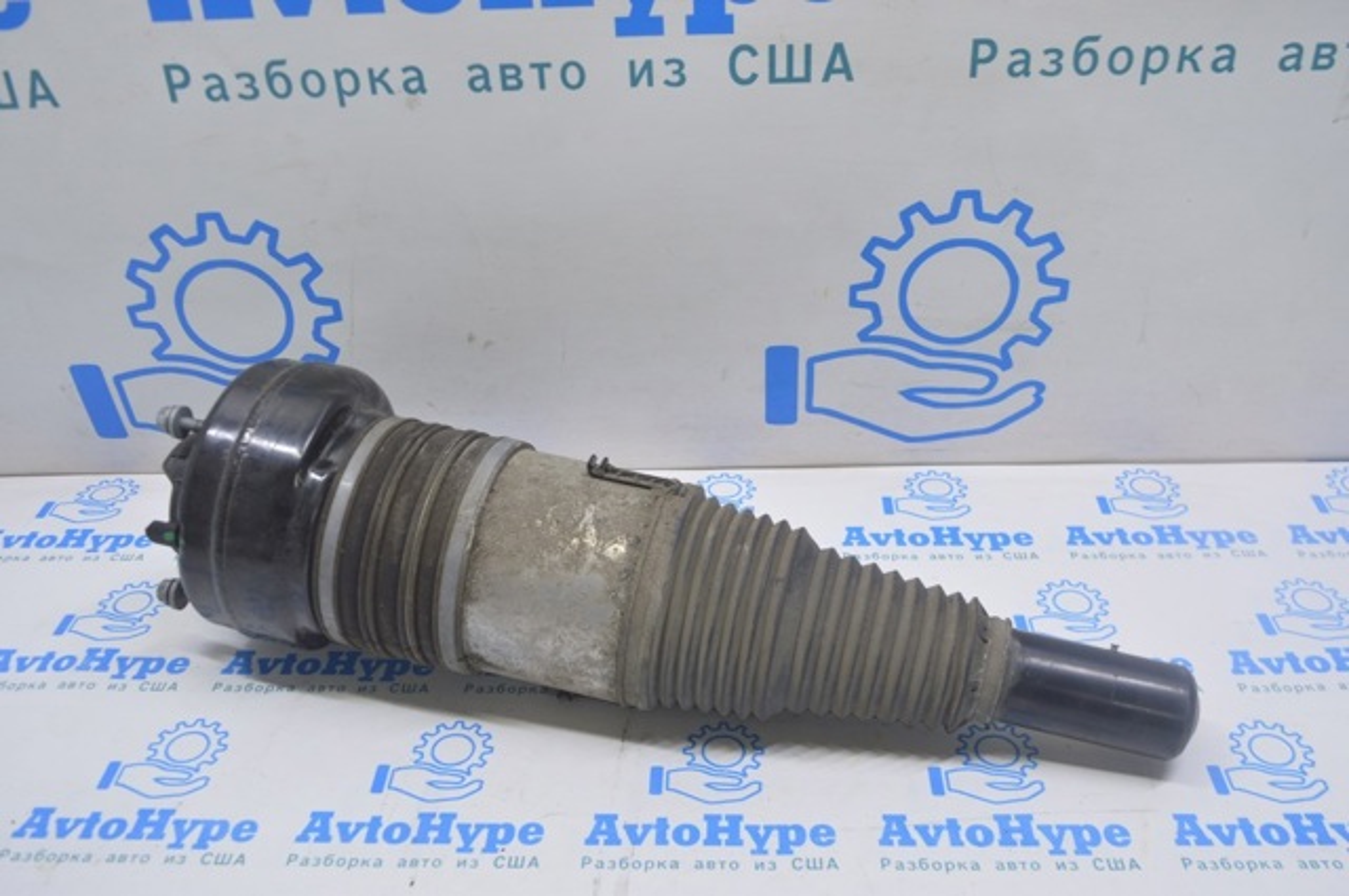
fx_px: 1235
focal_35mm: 33
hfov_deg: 57.3
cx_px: 674
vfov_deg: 39.9
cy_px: 448
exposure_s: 1/20
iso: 400
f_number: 5.6
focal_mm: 22
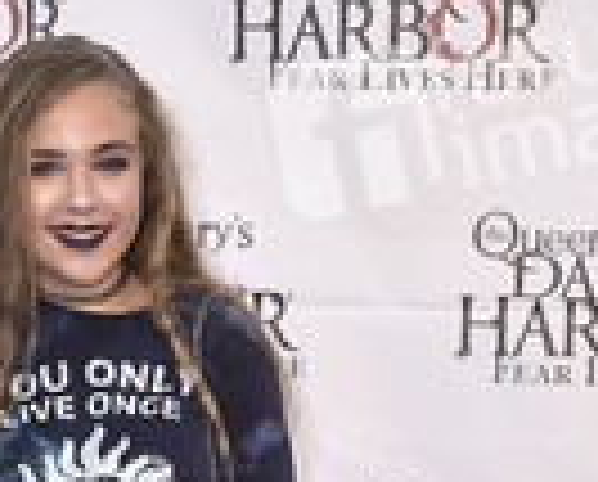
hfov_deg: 17.7
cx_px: 92
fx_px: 1898
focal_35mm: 107
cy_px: 788
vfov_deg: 13.4
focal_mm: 38
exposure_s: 1/250
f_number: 5.6
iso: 200
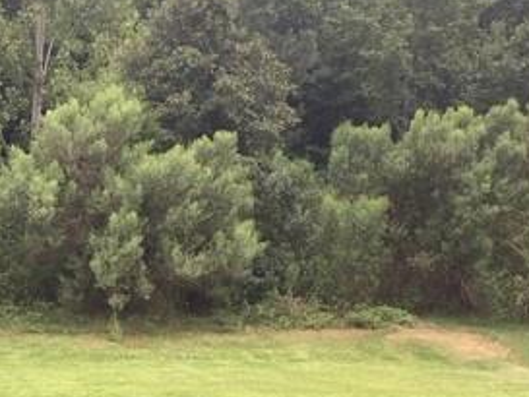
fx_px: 1040
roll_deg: -0.1
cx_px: -4
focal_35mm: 68
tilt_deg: -3.6
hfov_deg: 26.9
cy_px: 318
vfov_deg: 21.4
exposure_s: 1/388
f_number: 2.2
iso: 32
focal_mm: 4.15
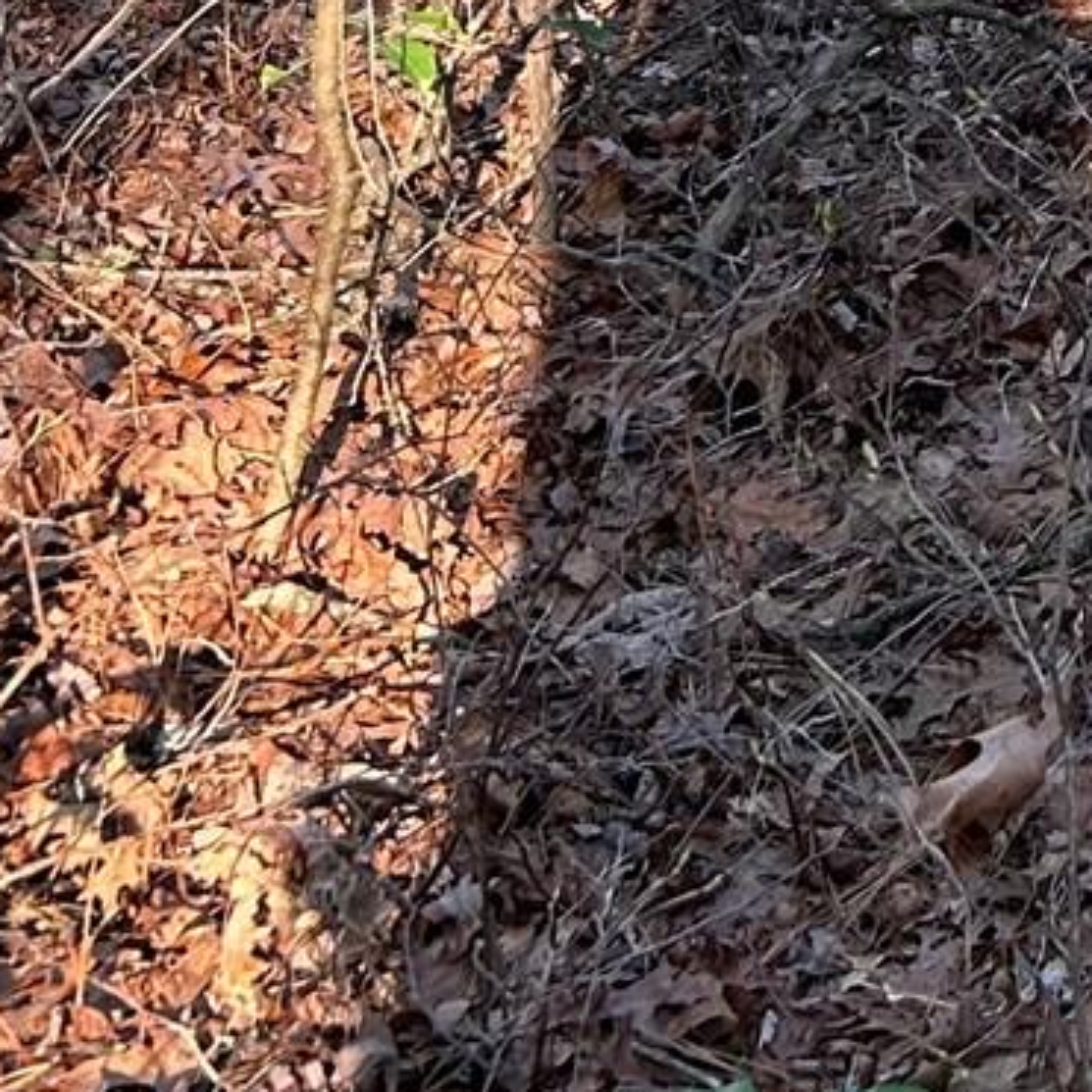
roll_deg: +1.5
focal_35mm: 127
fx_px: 4533
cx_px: 2175
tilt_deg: -8.5
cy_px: -818
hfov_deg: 12.2
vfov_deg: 12.6
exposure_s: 1/138
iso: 40
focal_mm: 5.7
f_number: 1.5
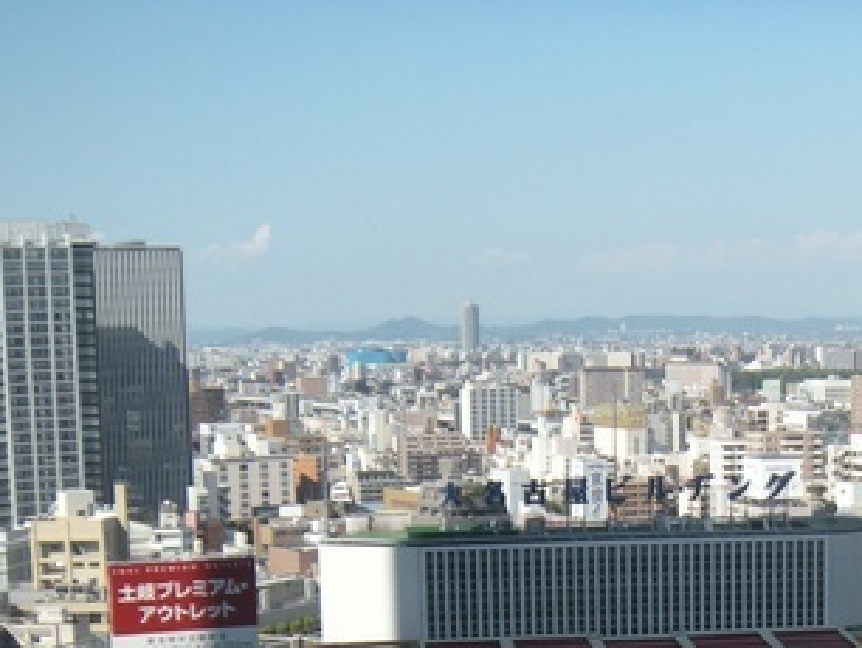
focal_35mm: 80
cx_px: 741
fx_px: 1994
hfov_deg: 23.9
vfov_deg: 17.8
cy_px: 720
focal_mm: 5.9
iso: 64
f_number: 3.8
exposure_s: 1/418
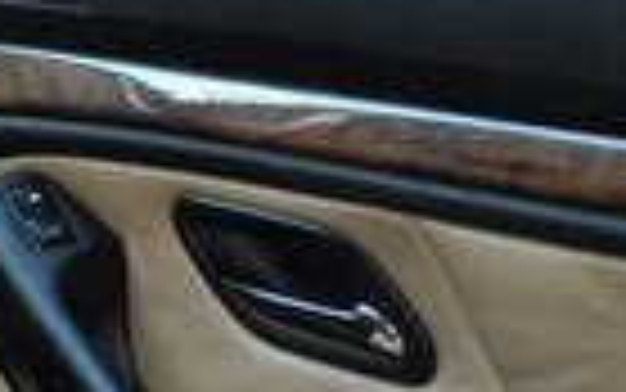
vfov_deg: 8.4
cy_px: 595
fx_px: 2601
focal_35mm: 152
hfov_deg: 12.2
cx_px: -599
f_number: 4.5
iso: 1250
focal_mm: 21
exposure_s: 1/60
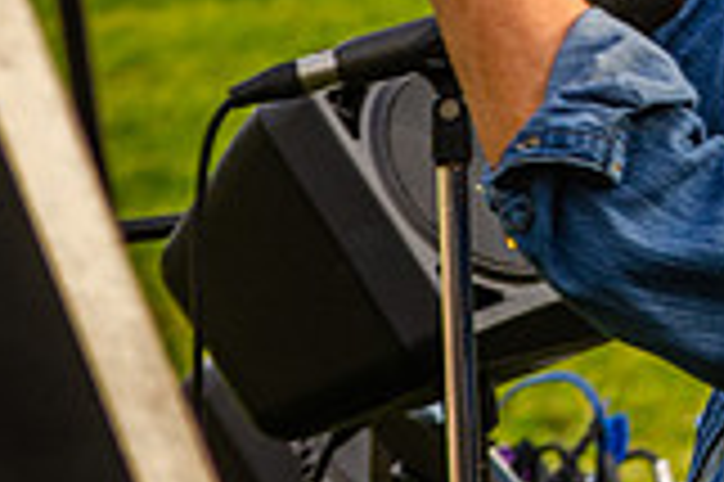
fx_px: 11391
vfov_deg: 2.4
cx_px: 935
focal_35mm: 567
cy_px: -225
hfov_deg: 3.6
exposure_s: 1/250
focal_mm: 105
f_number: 8
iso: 200
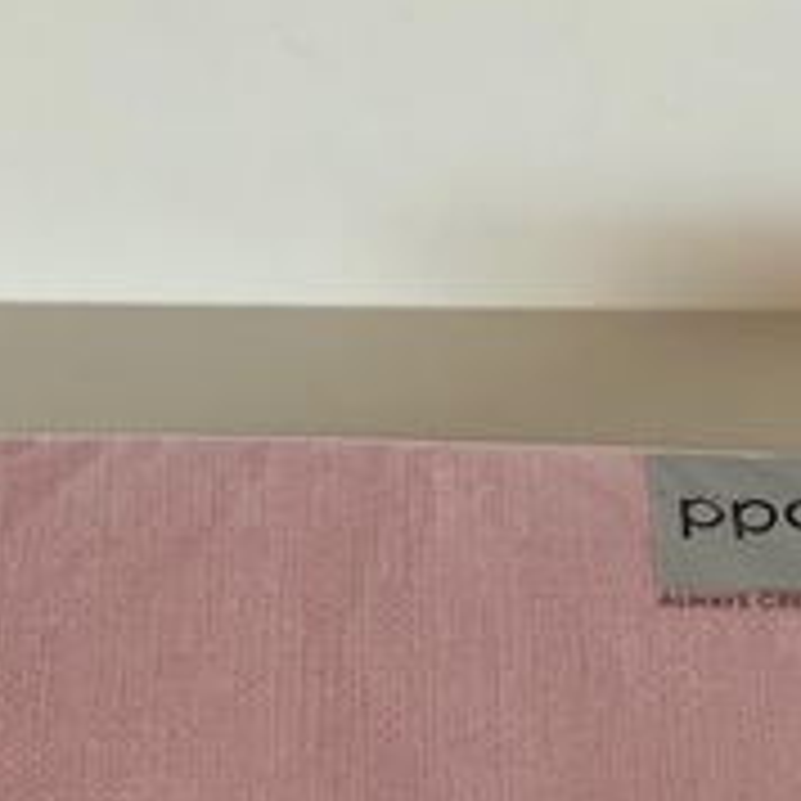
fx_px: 3377
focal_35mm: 129
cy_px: 896
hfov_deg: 13.5
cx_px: 430
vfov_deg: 13.2
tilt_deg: -51.0
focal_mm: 6
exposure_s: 1/50
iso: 160
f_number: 2
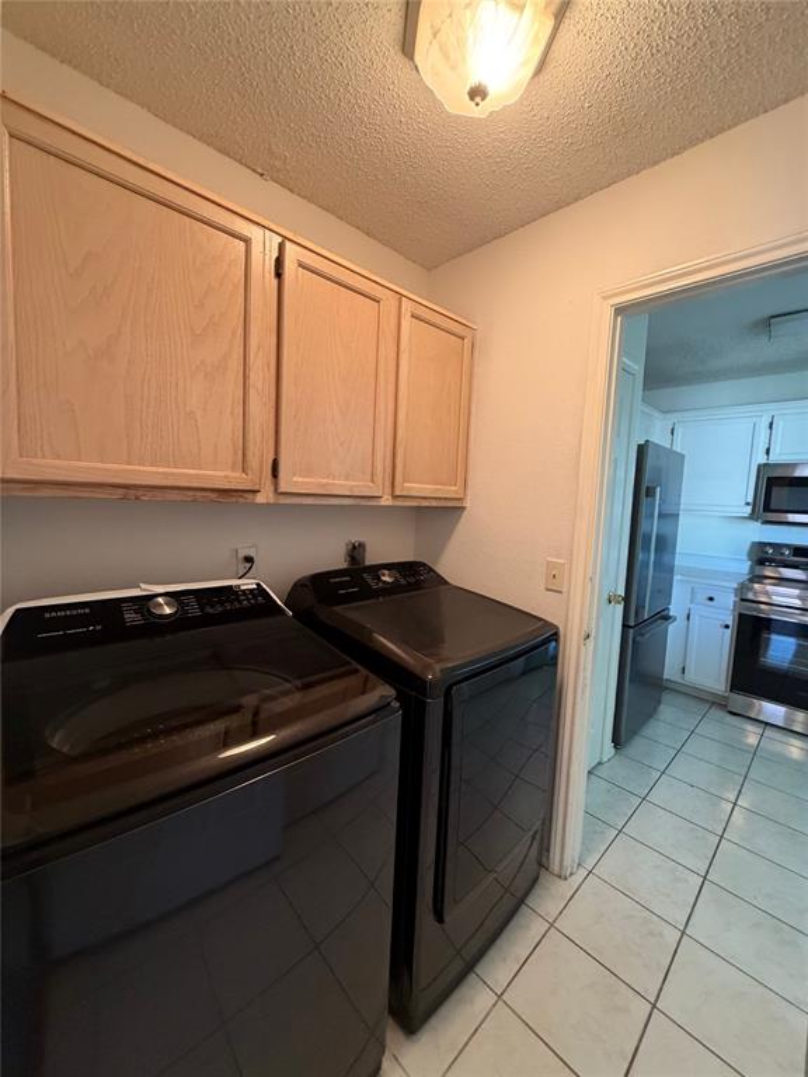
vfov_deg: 102.1
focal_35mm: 14
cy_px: 538
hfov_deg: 85.7
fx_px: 436
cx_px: 404
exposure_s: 1/60
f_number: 2.2
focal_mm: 2.22
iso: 400
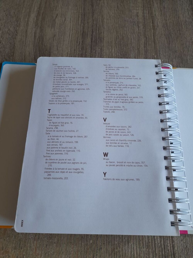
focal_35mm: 25
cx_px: 96
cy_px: 129
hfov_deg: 54.9
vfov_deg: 69.4
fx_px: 186
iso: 125
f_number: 2
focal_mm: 4.6
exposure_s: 1/60
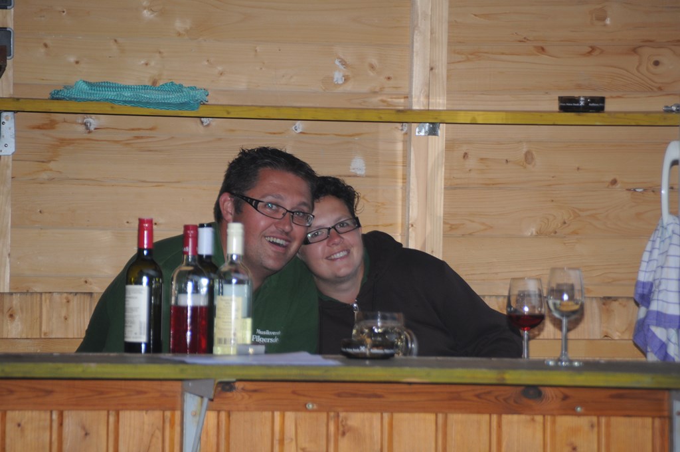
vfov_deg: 3.7
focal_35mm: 375
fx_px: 7074
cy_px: 226
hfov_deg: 5.5
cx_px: 340
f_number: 6.3
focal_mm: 250
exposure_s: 1/60
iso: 400
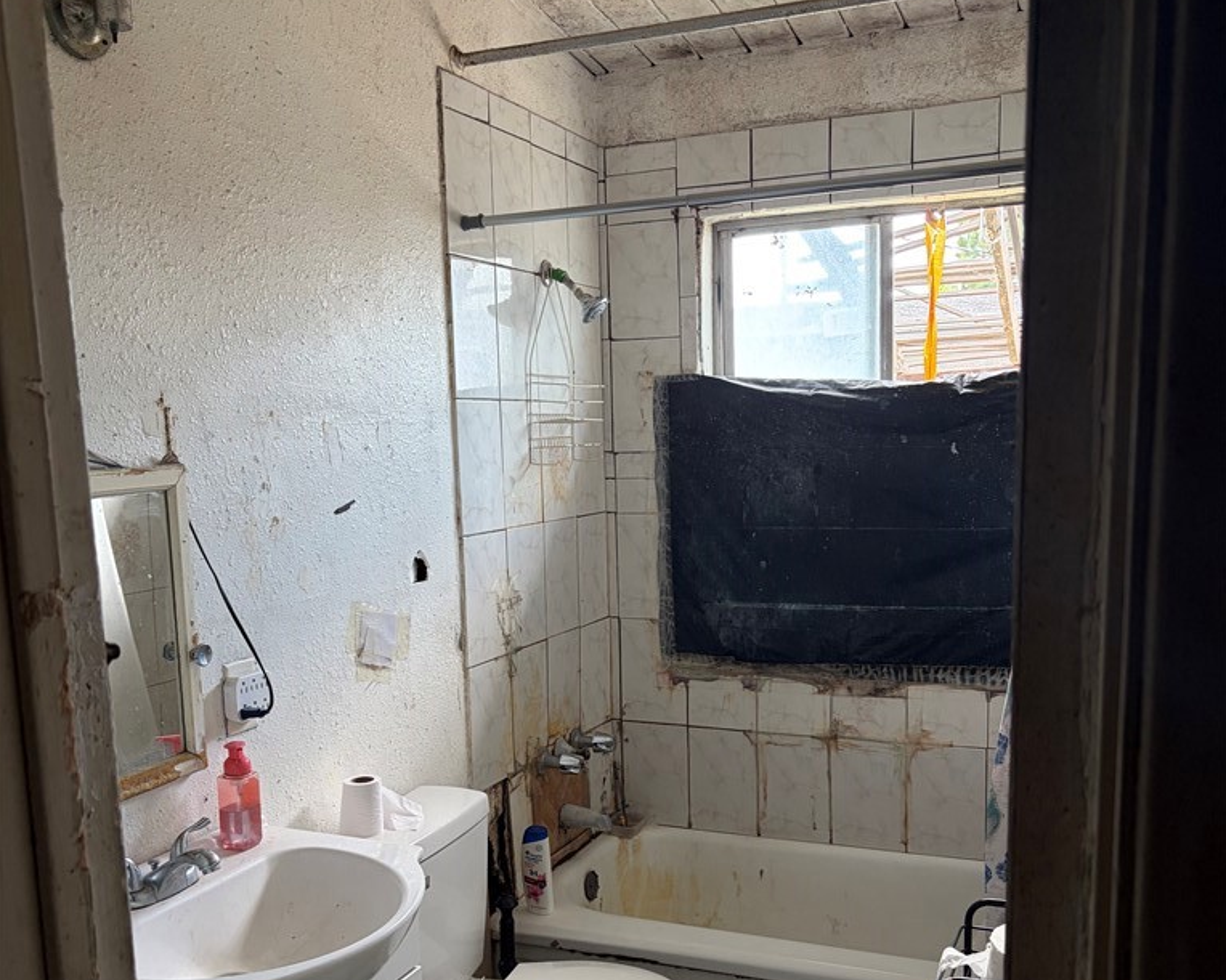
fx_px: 1234
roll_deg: +1.6
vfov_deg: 43.0
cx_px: 615
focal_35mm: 34
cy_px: 619
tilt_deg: -9.4
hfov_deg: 52.8
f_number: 1.6
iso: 125
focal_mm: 5.96
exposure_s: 1/85
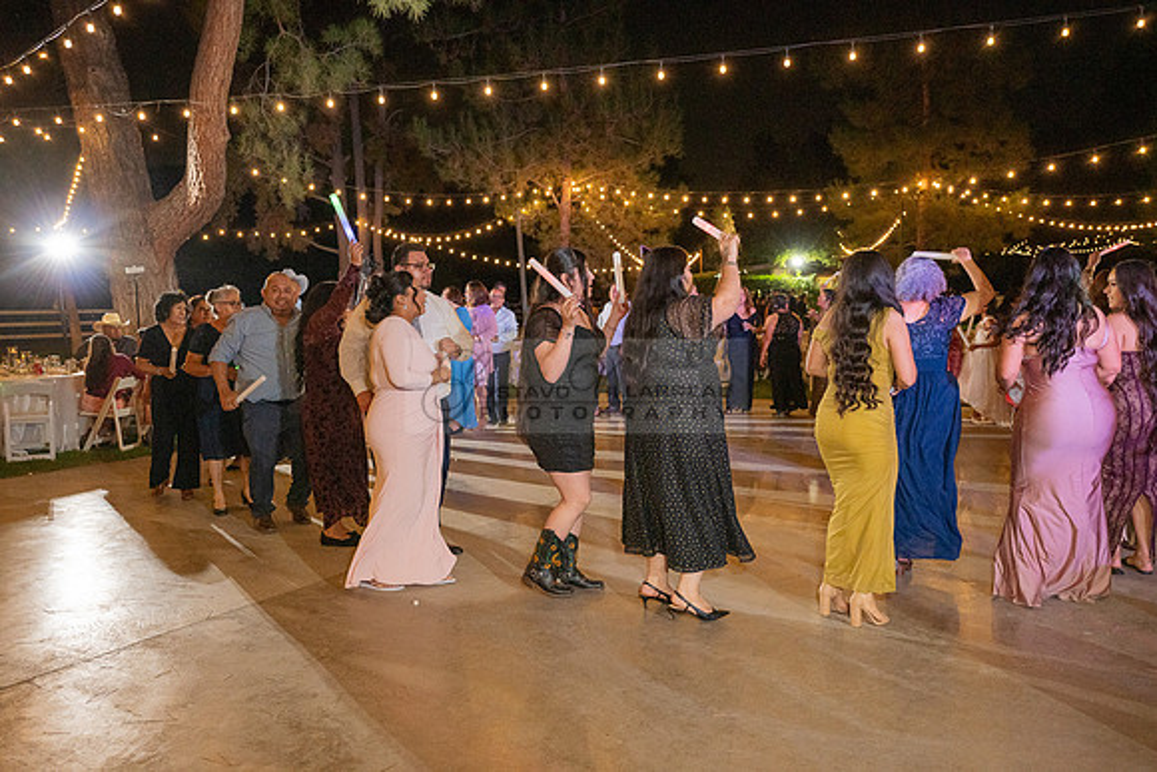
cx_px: 578
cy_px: 386
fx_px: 996
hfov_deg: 60.3
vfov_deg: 42.3
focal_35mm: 31
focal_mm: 31
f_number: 4
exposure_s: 1/250
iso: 3200
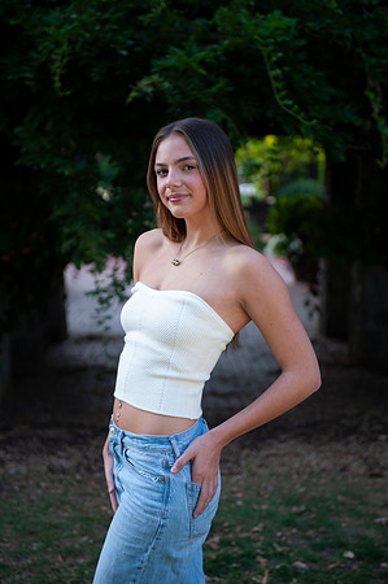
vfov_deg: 28.9
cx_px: 194
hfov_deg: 19.4
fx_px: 1134
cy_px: 292
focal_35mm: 70
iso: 100
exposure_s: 1/200
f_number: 2.8
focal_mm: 70
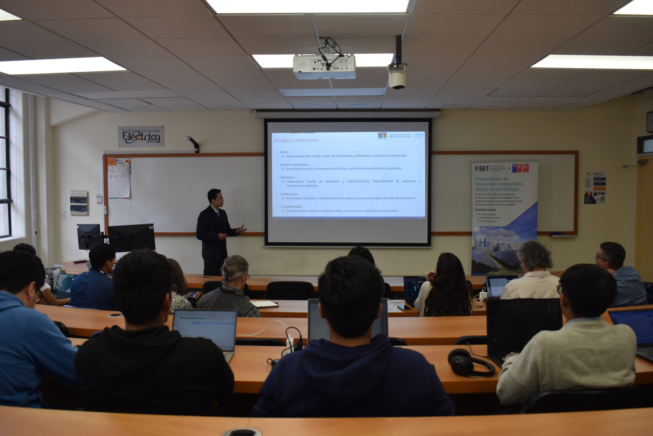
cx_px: 326
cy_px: 218
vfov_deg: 40.0
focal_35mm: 33
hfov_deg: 57.2
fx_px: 599
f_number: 5.6
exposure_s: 1/125
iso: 400
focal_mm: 22
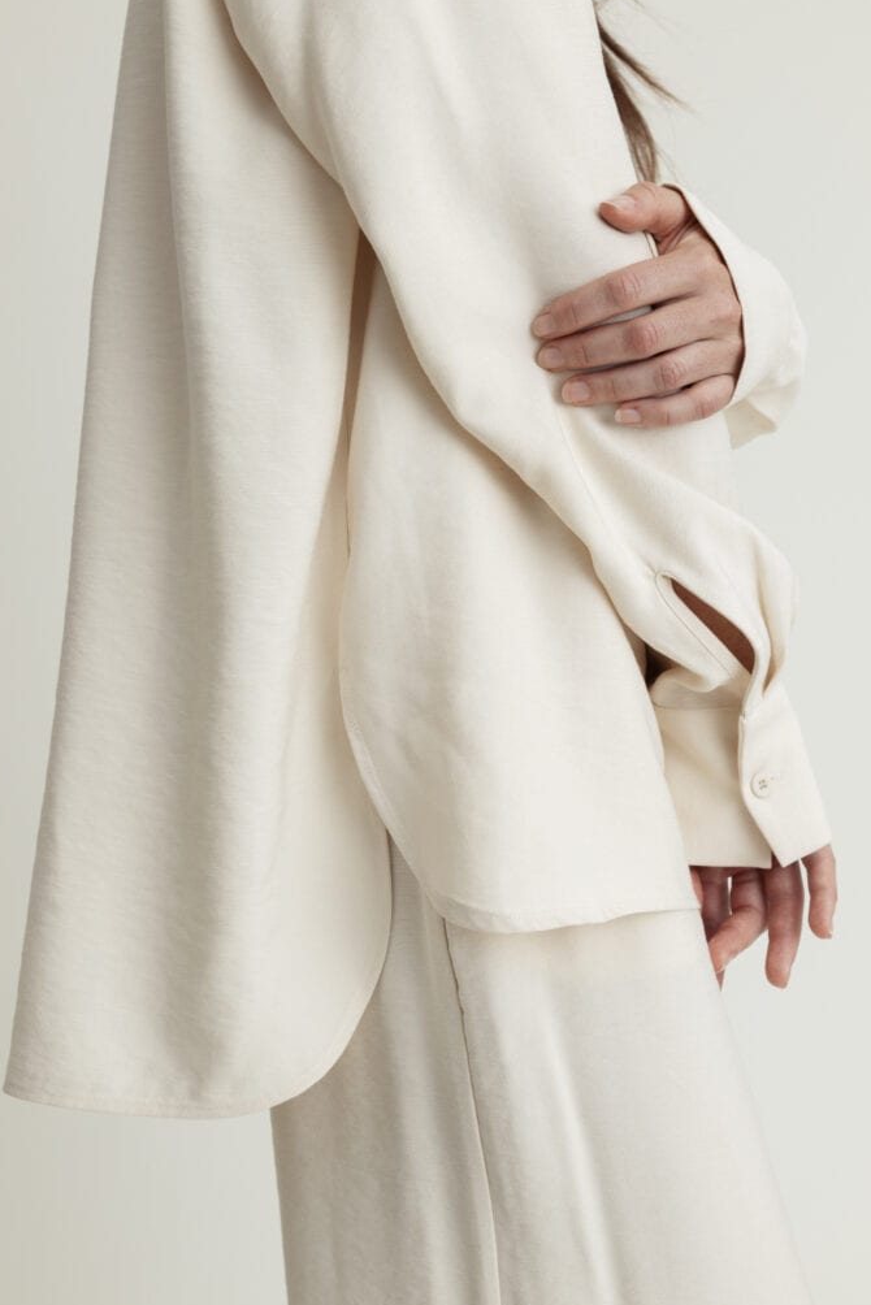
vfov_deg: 45.4
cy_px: 648
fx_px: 1559
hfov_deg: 31.2
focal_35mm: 43
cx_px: 426
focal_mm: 36
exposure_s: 1/250
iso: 200
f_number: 6.3
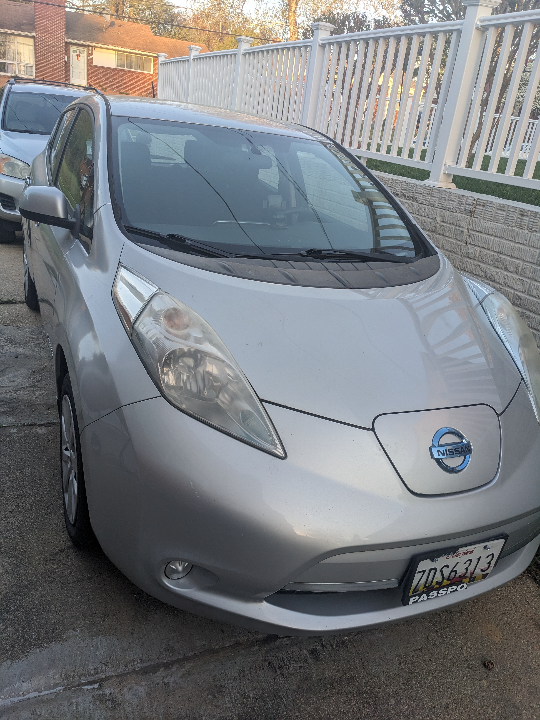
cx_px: 270
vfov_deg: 65.3
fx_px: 562
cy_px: 360
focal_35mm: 27
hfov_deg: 51.4
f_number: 1.73
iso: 47
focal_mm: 4.38
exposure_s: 1/356
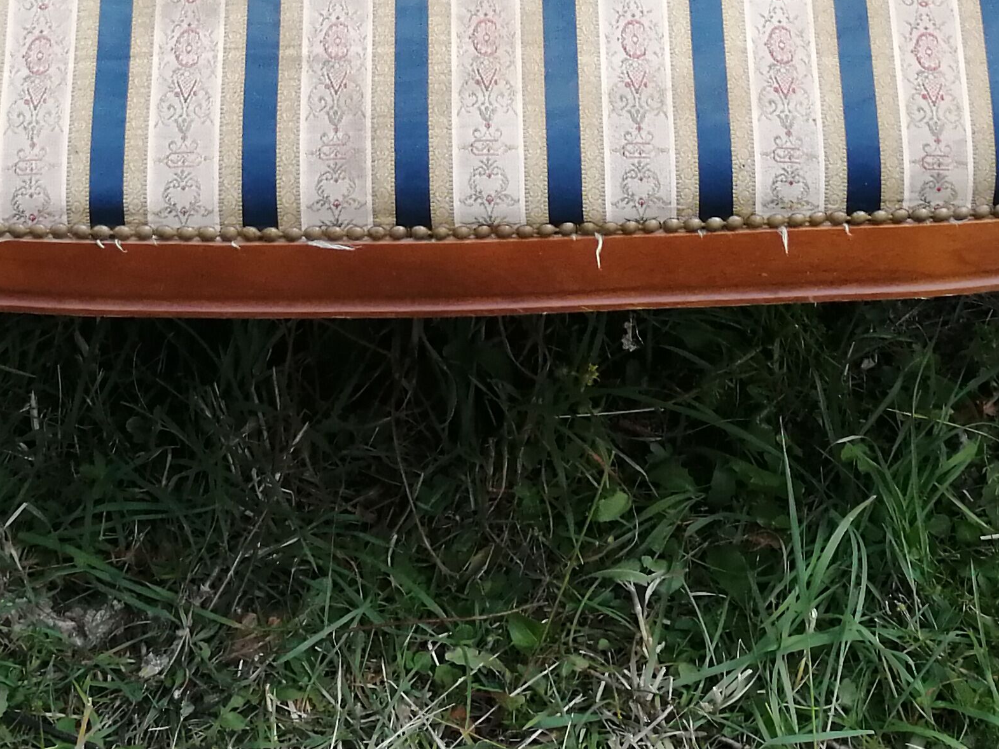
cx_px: 527
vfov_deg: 15.3
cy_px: -431
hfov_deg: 22.3
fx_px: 2539
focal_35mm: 88
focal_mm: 3.95
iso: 160
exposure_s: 1/808
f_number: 1.8
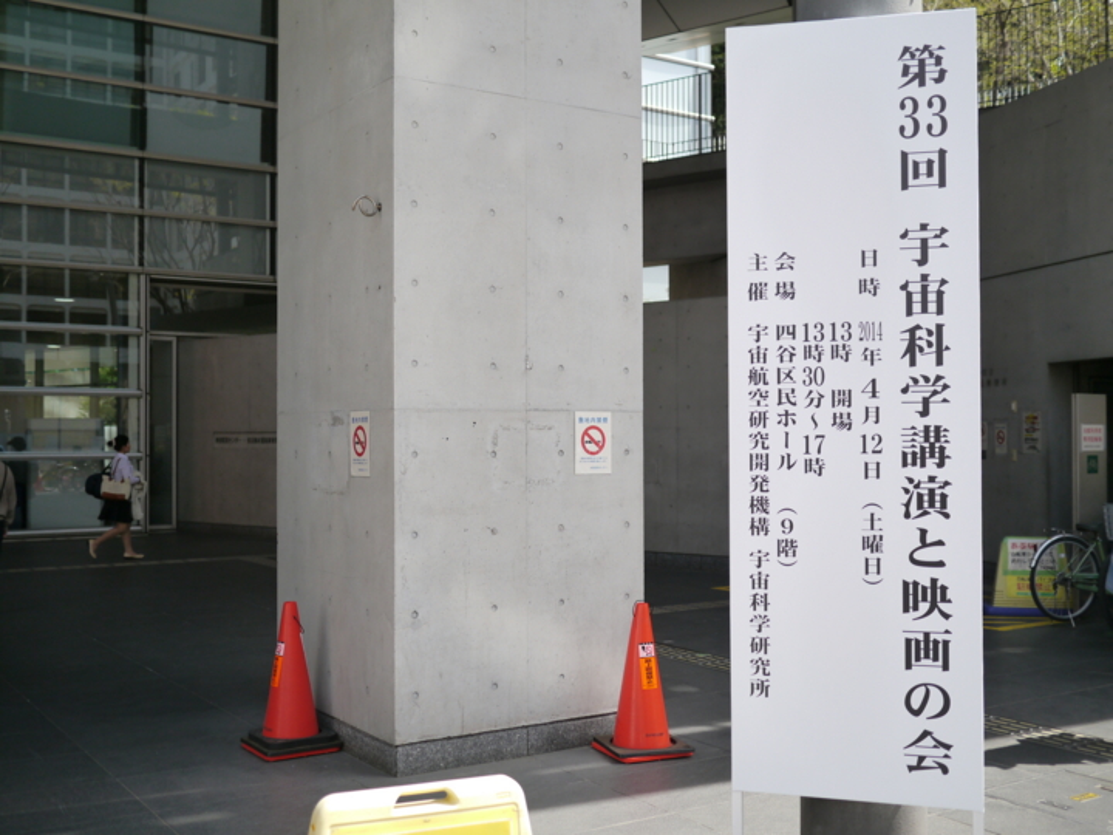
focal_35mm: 40
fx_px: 1286
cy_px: 418
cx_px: 556
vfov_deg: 36.0
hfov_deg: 46.8
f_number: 2
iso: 160
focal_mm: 20
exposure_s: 1/1300
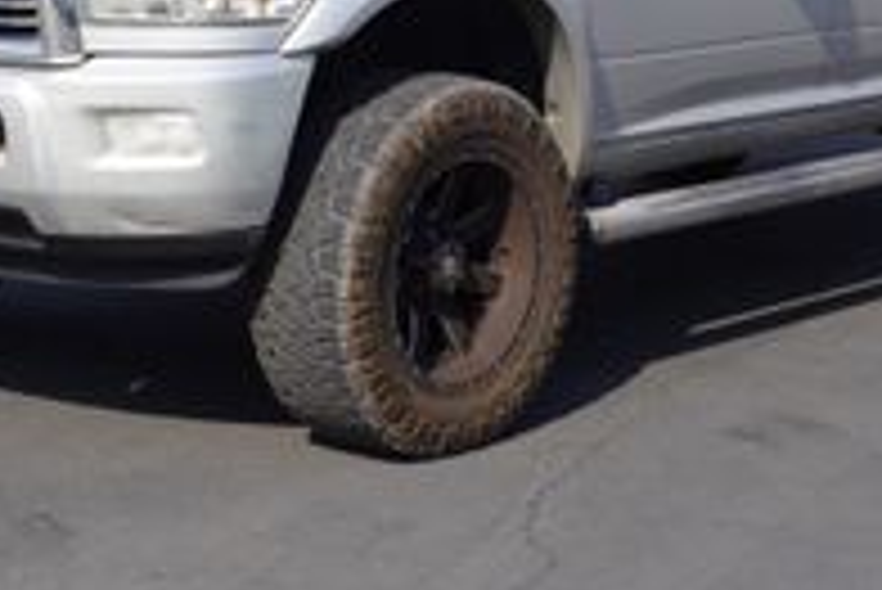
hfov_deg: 19.6
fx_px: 2550
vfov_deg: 13.0
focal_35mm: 104
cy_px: 16
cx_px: 454
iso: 100
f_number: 11
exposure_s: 1/125
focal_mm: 34
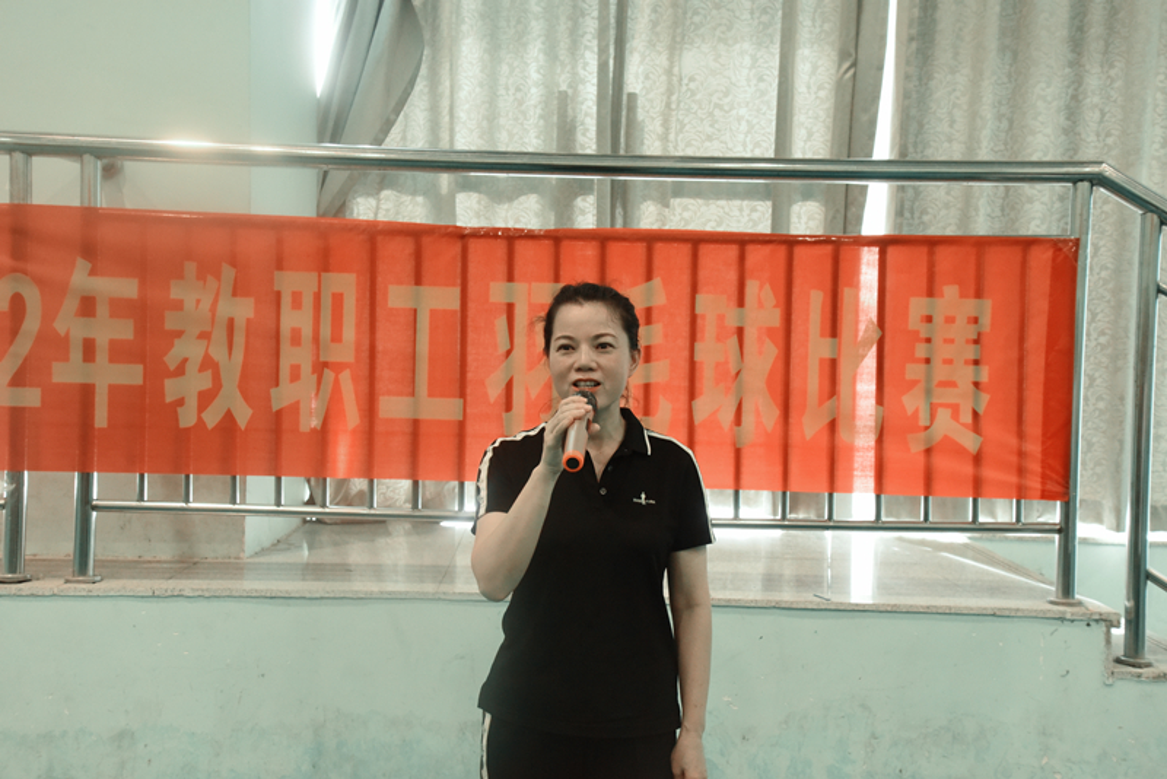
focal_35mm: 48
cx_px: 584
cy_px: 390
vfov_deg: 28.1
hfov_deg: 41.1
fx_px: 1556
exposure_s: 1/160
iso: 6400
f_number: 6.3
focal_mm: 48
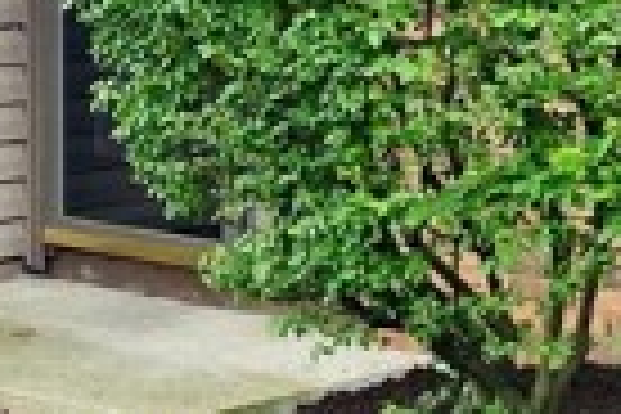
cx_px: 288
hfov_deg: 13.6
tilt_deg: -2.5
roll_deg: +0.1
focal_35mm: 151
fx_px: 2605
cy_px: -22
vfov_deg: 9.0
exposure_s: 1/121
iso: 64
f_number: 1.8
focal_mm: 4.25
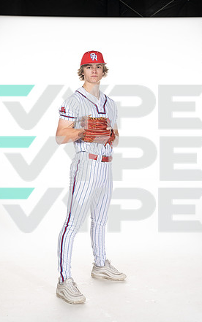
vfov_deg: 38.9
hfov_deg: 24.9
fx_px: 458
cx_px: 100
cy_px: 159
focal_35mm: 52
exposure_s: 1/250
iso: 400
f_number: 6.3
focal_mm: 50
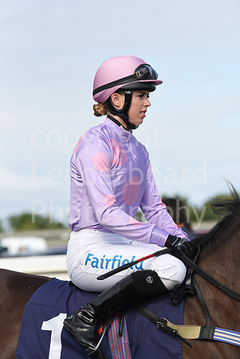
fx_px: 1846
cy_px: 180
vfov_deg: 11.1
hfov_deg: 7.4
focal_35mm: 185
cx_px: 120
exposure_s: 1/2000
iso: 400
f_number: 5.6
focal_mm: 185
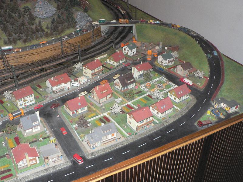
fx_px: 288
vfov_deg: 35.1
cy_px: 91
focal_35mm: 41
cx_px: 122
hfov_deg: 45.8
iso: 400
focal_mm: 6.9
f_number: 2.8
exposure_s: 1/60
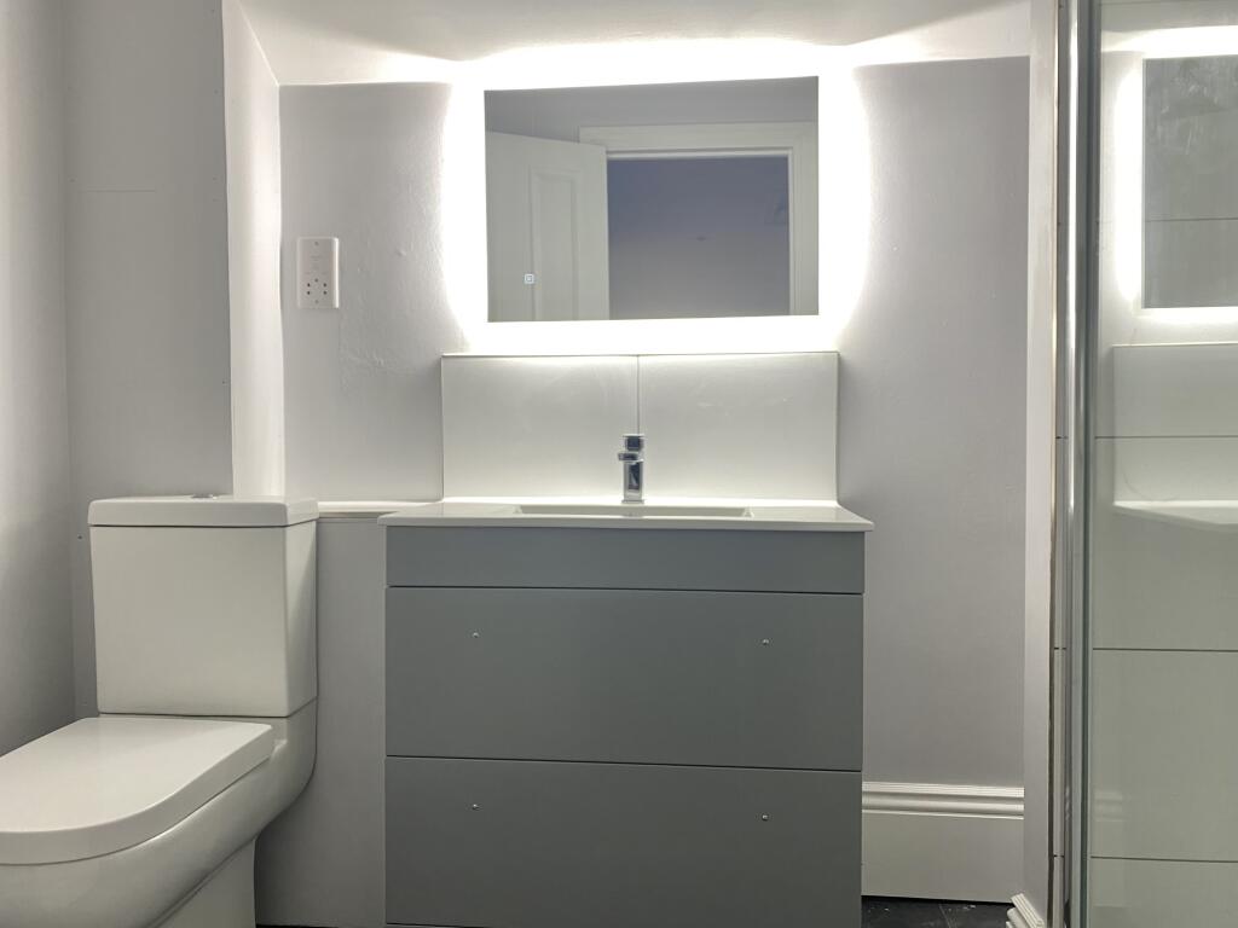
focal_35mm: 26
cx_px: 619
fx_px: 930
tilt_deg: -2.6
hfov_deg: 67.3
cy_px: 464
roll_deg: +0.6
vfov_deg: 53.1
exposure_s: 1/60
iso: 250
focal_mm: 4.25
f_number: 1.8
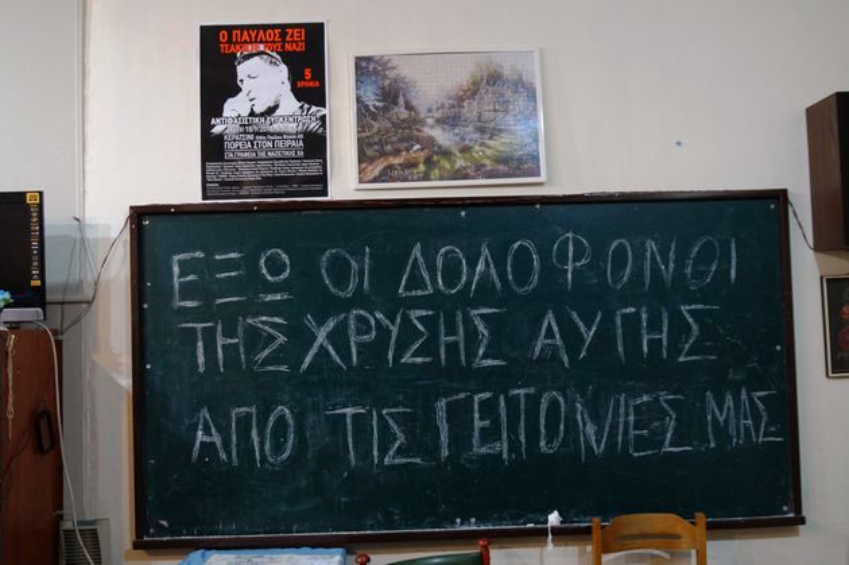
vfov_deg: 36.8
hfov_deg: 53.2
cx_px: 424
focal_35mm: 36
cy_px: 282
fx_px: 848
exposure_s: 1/20
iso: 800
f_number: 3.5
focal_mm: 24
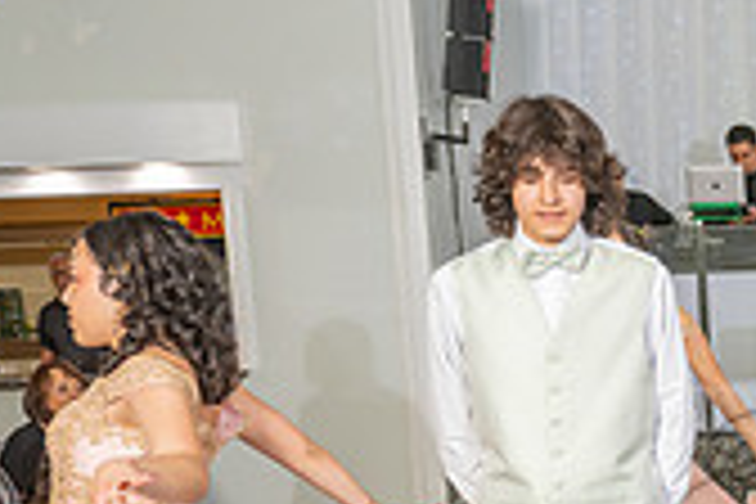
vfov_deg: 16.2
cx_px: 1022
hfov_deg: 21.7
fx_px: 1743
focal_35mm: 83
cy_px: 493
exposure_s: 1/160
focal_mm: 24
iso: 500
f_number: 4.5
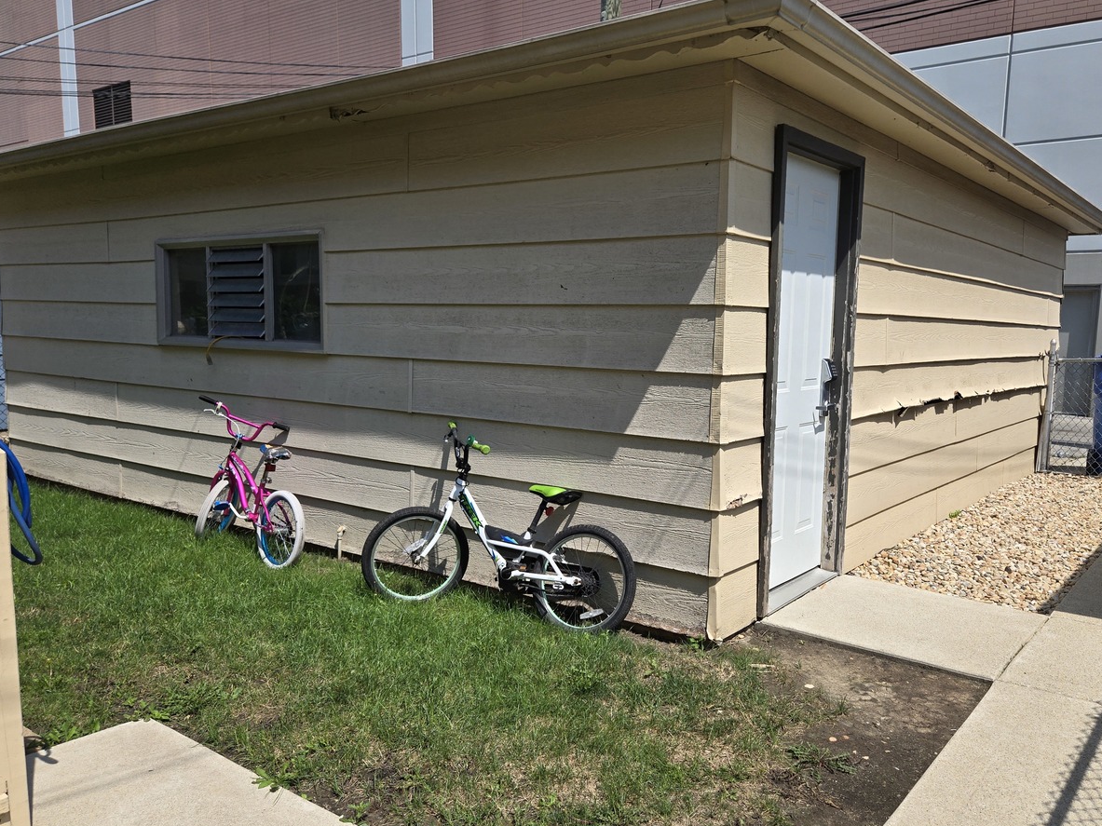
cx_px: 611
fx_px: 891
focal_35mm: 28
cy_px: 428
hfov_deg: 63.3
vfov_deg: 49.7
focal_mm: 5.4
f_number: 1.8
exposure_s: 1/2180
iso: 25
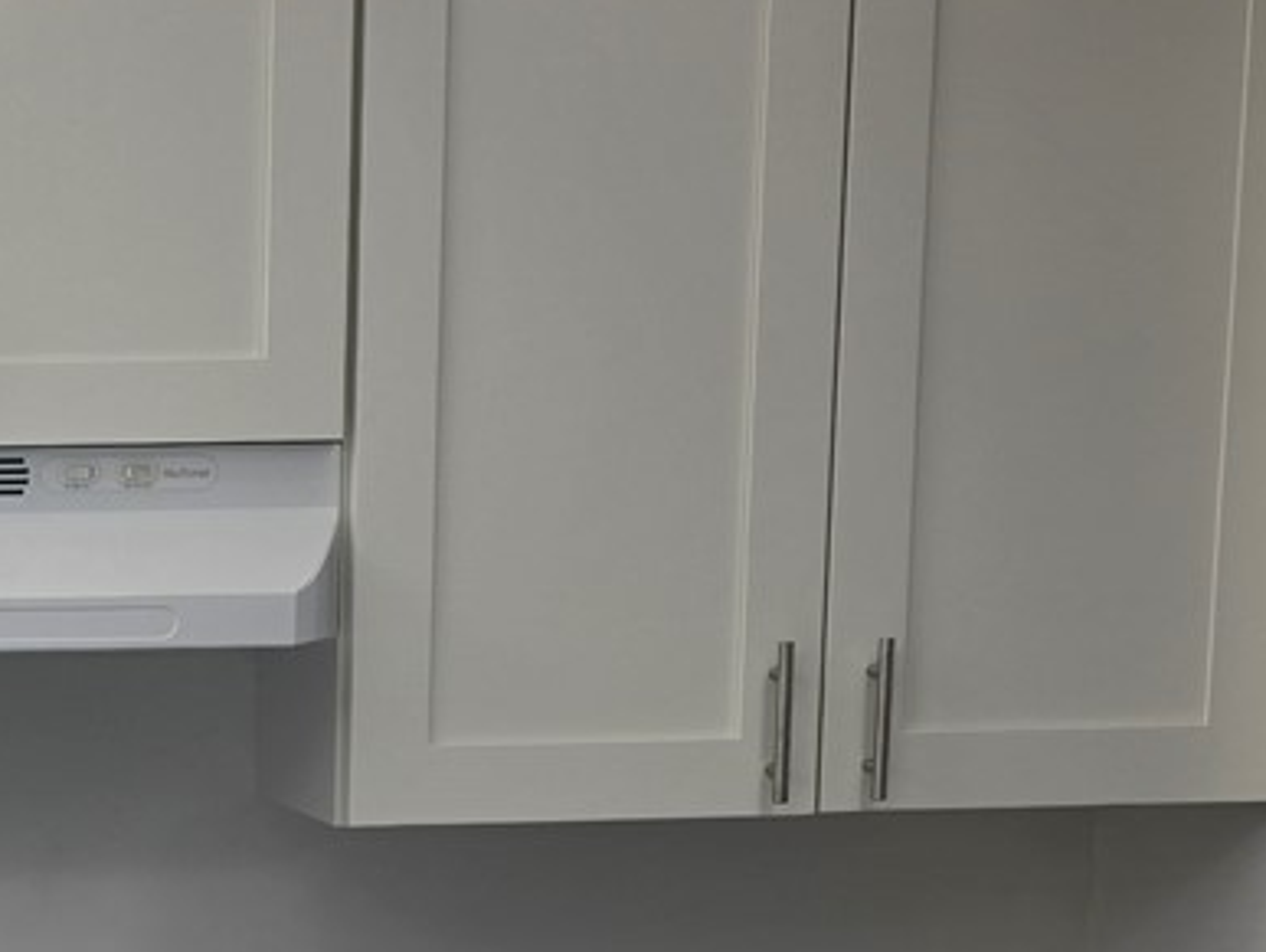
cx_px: -278
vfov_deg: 15.1
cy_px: 1083
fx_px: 3478
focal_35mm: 95
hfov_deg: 19.4
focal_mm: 6.3
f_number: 1.7
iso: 25
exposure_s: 1/120
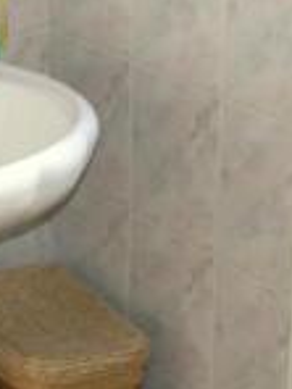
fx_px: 1440
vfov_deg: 15.4
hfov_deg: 11.4
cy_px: 127
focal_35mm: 128
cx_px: -41
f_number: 2.8
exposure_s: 1/80
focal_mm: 20
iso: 200
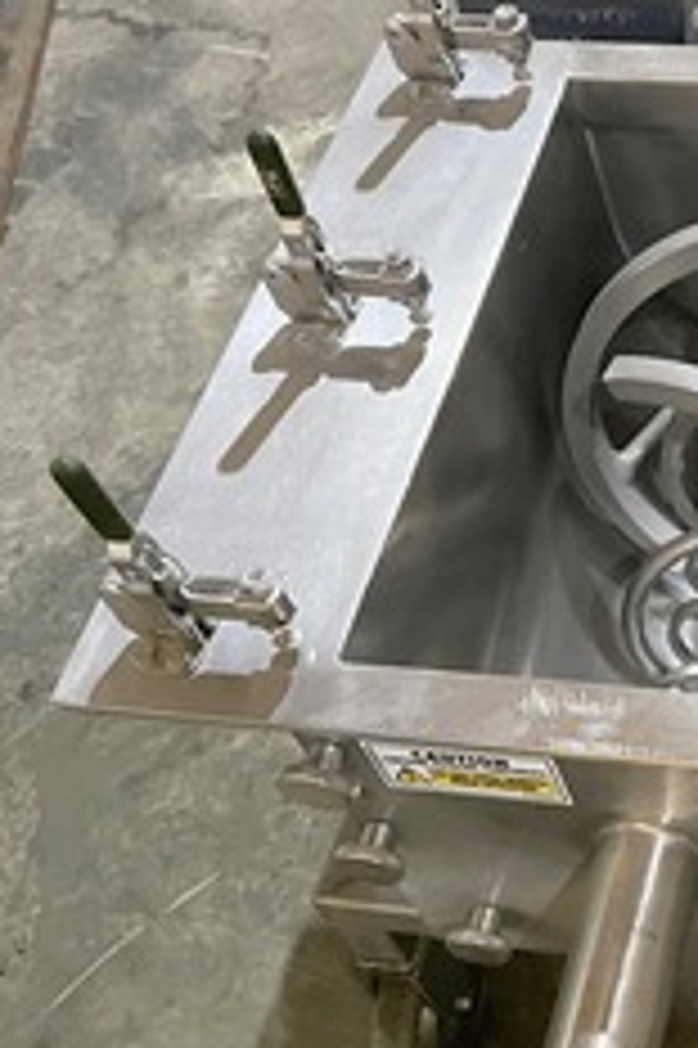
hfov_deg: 21.8
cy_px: 405
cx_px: 813
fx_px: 1689
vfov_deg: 34.4
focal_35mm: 58
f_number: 1.5
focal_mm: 5.7
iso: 400
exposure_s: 1/60
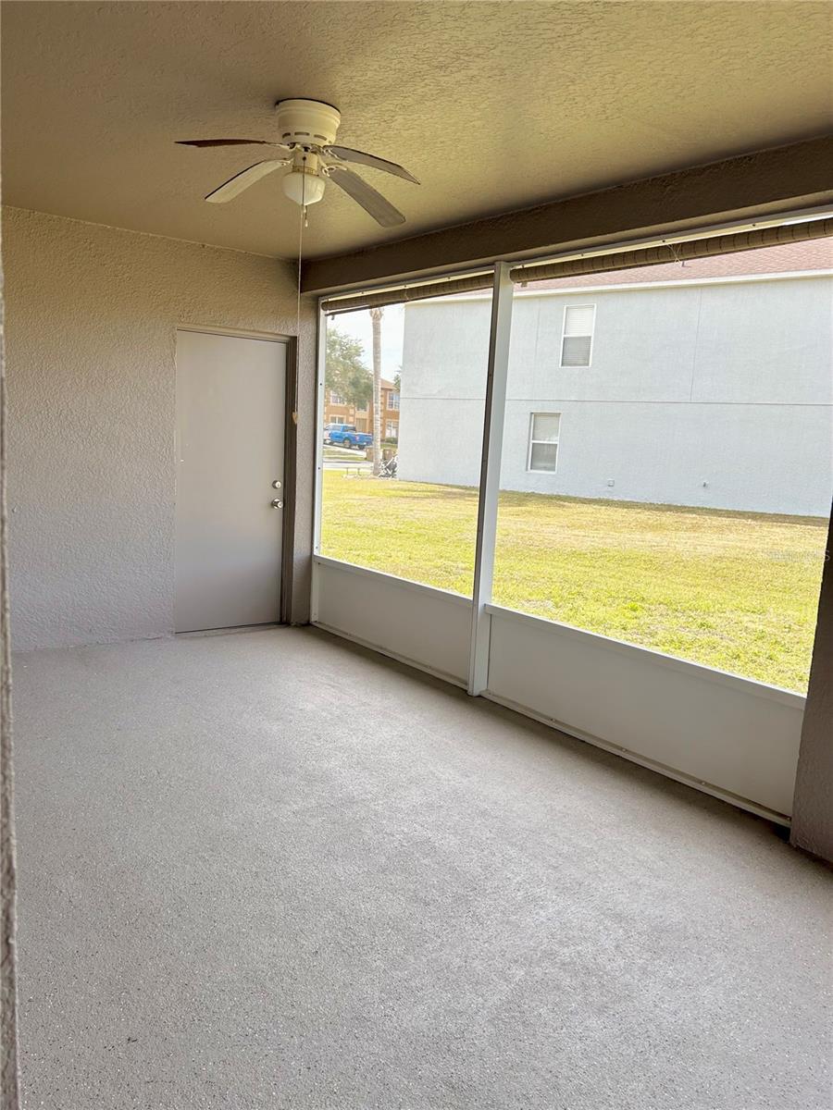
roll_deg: -3.4
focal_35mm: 26
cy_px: 555
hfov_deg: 53.1
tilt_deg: -9.7
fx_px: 834
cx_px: 416
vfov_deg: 67.3
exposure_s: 1/597
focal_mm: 5.7
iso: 50
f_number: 1.5
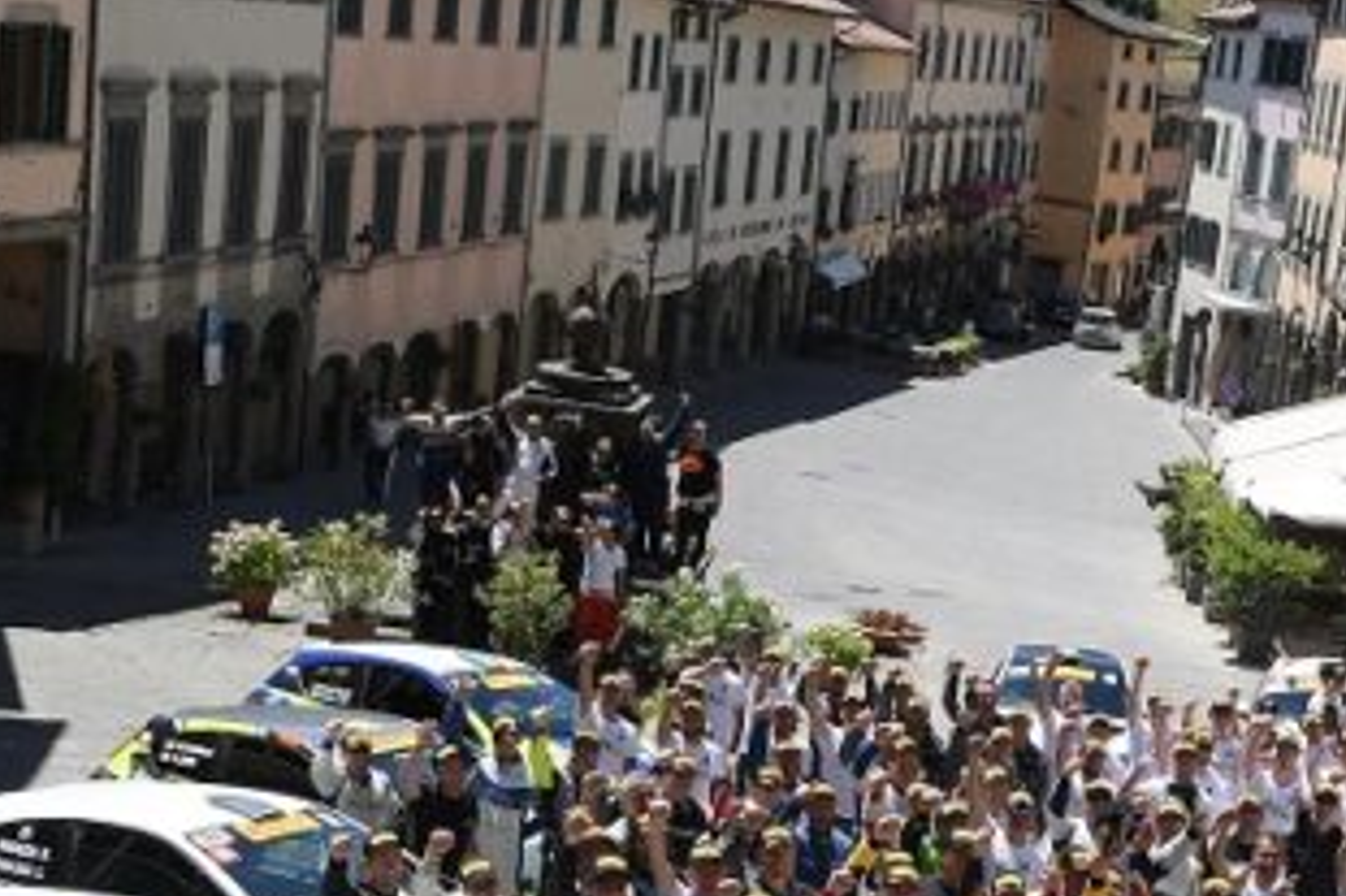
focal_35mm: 74
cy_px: 770
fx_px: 2765
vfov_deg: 18.2
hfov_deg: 26.6
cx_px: 1151
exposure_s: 1/250
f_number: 11
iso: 250
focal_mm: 24
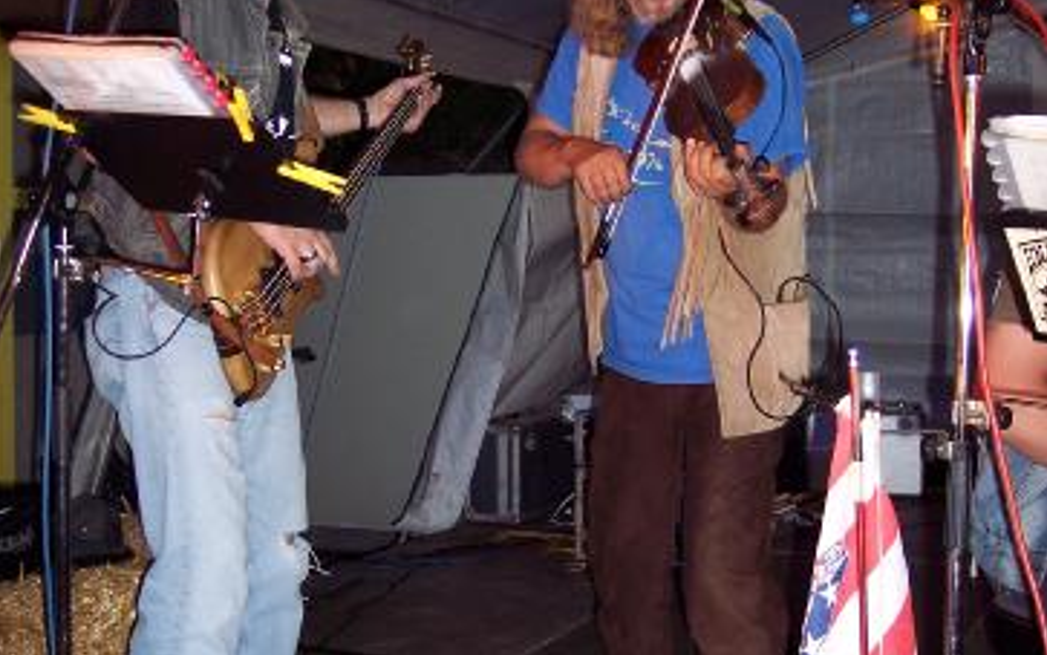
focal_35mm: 57
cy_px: 274
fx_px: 1627
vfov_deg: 22.7
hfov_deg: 35.7
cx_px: 512
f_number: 2.8
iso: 100
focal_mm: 8
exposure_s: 1/60
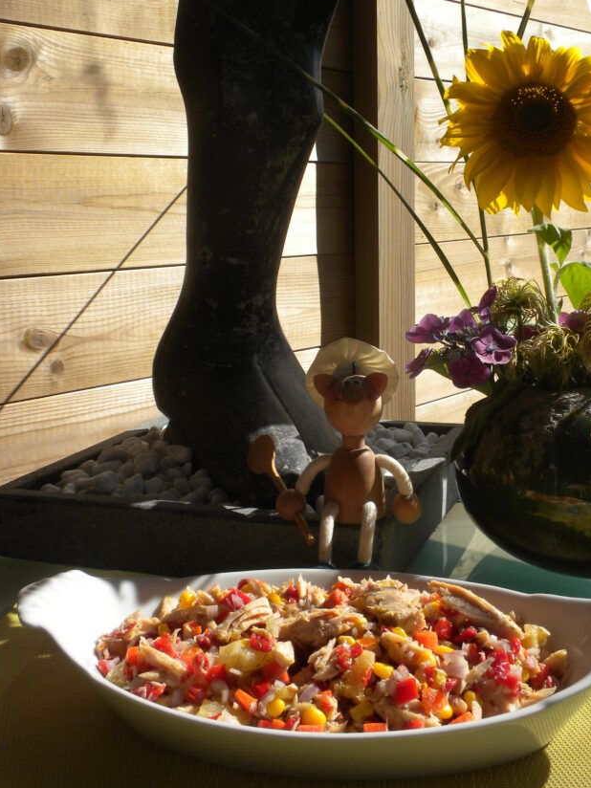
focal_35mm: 46
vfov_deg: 41.0
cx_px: 333
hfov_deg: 31.5
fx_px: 1047
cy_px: 306
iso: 64
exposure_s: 1/114
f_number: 10
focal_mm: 6.6
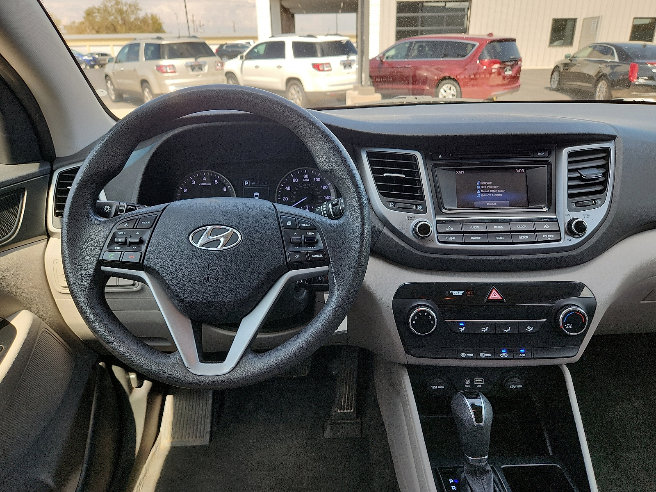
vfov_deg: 58.9
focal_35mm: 23
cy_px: 246
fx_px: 436
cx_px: 328
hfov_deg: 73.9
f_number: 1.8
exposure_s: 1/179
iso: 50
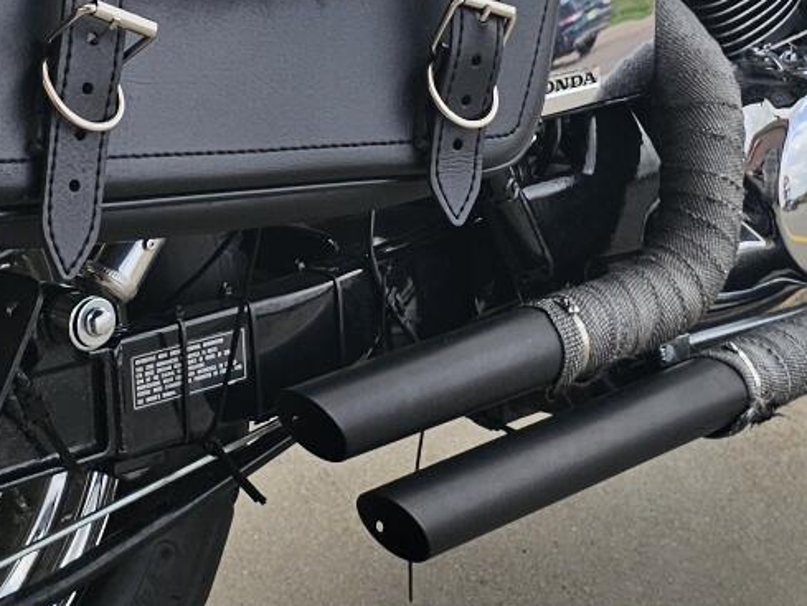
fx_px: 2192
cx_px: 333
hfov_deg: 20.8
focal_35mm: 94
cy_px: 40
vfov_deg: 15.5
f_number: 1.7
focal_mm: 6.3
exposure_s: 1/515
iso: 10
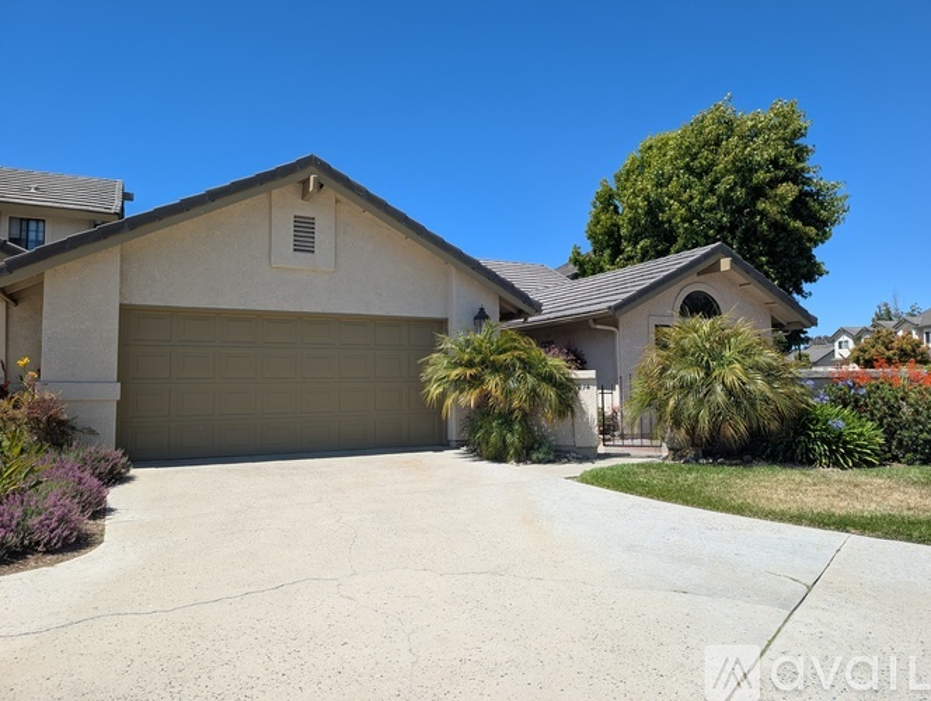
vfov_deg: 56.9
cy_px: 350
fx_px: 646
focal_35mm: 24
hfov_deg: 71.5
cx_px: 466
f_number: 1.68
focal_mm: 6.9
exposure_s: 1/892
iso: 21
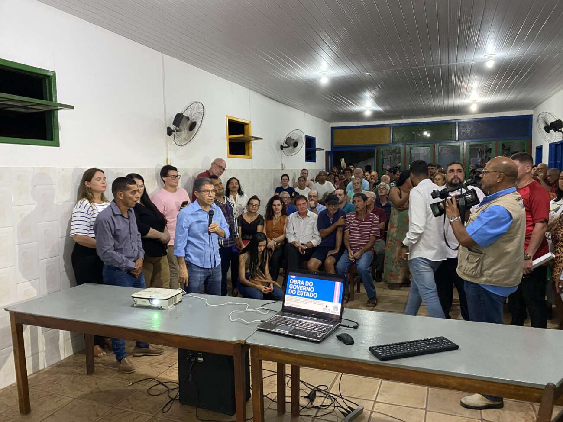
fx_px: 423
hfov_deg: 67.3
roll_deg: +1.1
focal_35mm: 26
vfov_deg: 53.1
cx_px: 282
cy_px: 211
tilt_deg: -4.7
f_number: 1.8
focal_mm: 4.25
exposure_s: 1/40
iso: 500
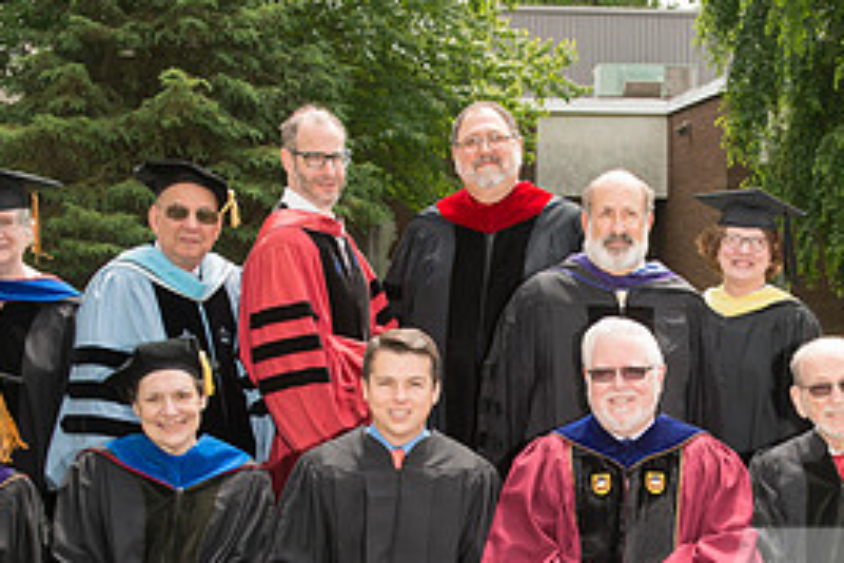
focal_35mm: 74
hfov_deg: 27.1
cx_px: 578
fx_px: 1735
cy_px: 495
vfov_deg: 18.2
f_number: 9
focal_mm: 34
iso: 320
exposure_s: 1/250
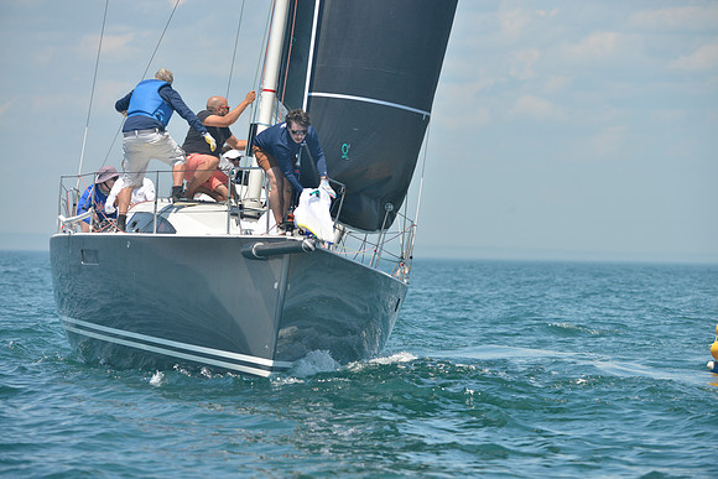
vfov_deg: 6.2
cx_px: 359
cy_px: 240
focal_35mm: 220
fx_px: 4389
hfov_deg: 9.4
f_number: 6.3
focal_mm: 220
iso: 280
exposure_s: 1/1000
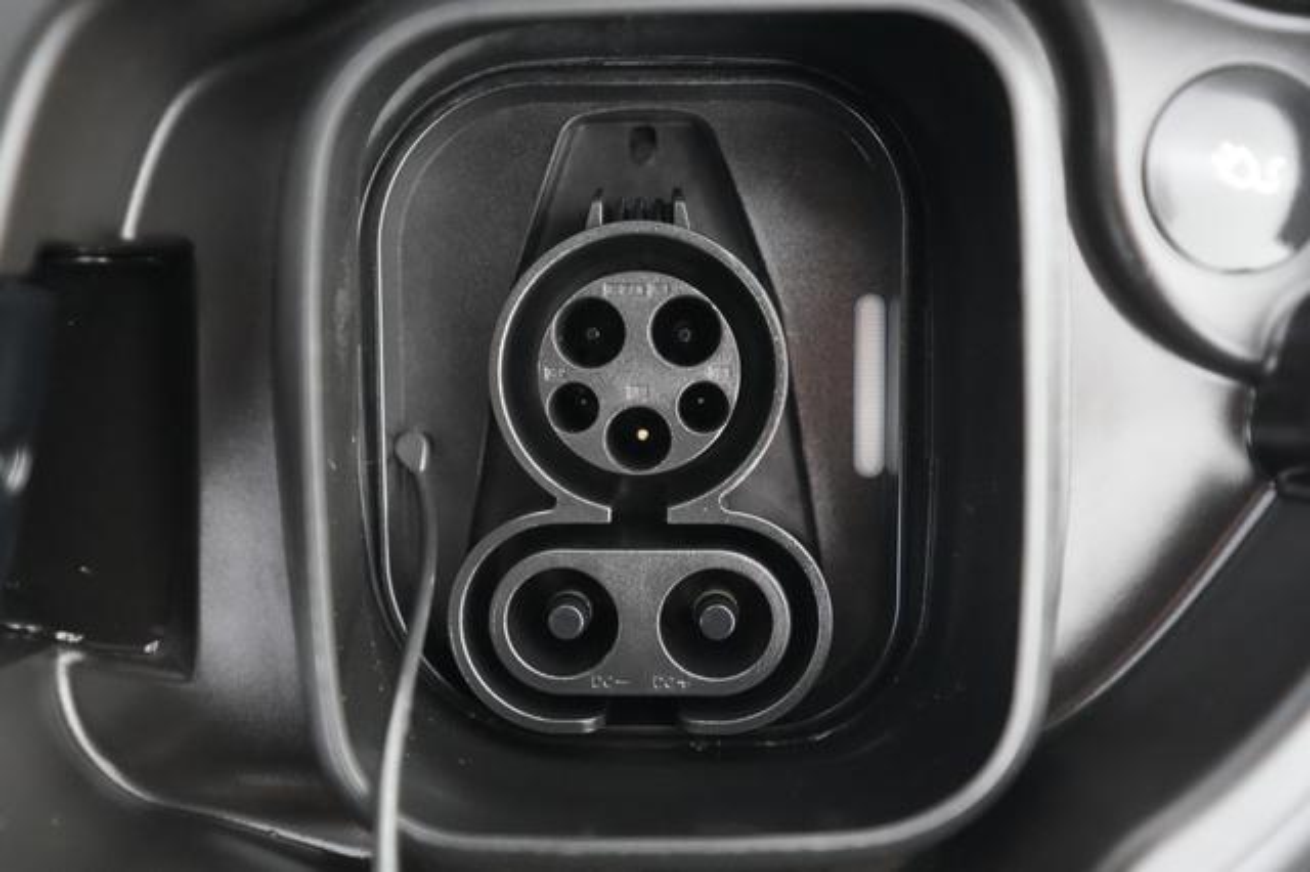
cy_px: 436
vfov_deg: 46.4
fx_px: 1018
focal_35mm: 28
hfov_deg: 65.5
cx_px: 655
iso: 12800
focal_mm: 28
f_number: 2.8
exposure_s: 1/30
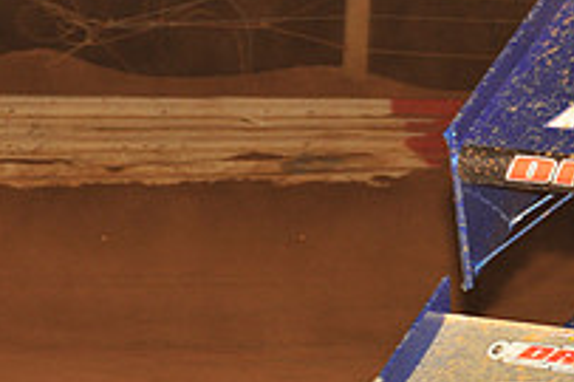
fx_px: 3648
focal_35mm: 229
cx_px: 650
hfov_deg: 8.9
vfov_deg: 6.0
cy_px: 229
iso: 800
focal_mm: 80
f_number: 6.3
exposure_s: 1/250
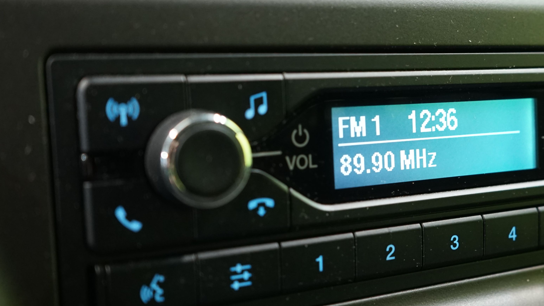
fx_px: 822
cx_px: 415
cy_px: 152
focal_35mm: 57
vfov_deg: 21.1
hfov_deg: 35.7
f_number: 4
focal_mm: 28
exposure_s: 1/30
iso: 1600
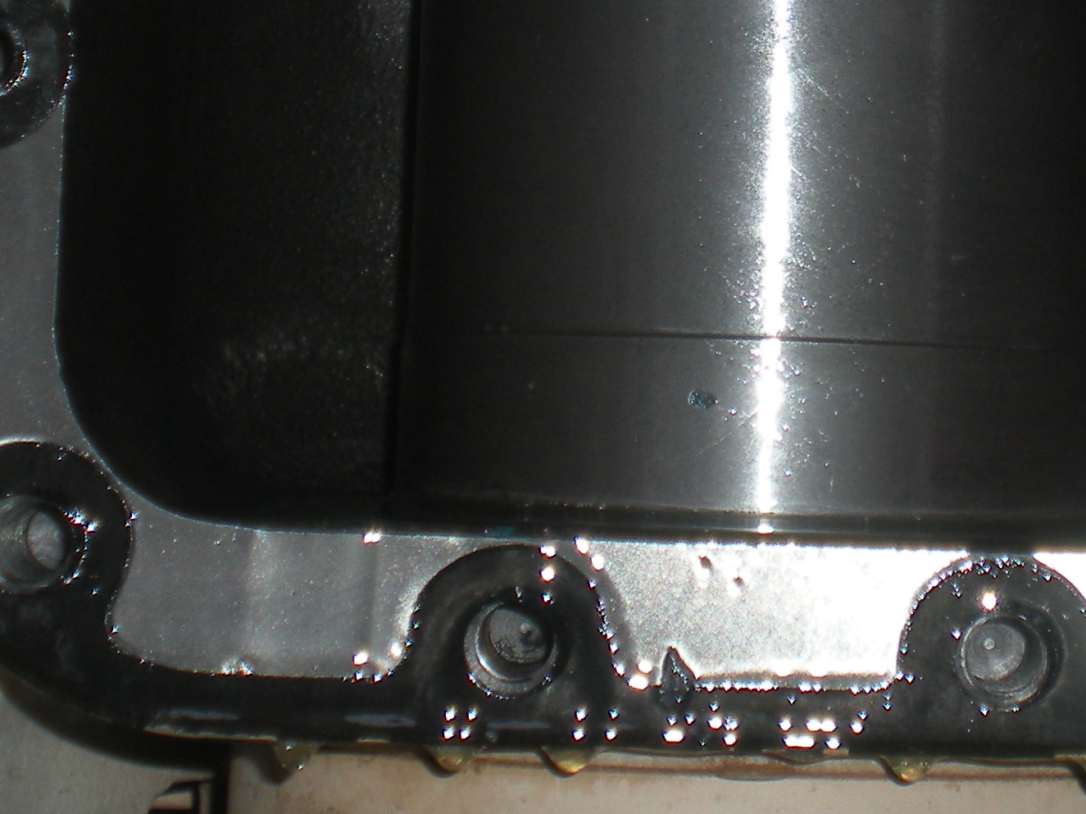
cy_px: 7
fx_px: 4328
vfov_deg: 10.7
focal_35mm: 138
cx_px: 898
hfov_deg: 14.2
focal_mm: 9.3
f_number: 3.9
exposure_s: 1/60
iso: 64
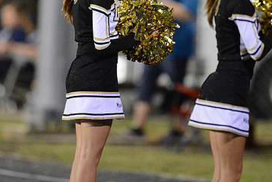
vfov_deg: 2.1
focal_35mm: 648
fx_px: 4898
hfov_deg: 3.2
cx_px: 120
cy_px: 57
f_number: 2.8
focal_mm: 400
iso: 12800
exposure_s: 1/200
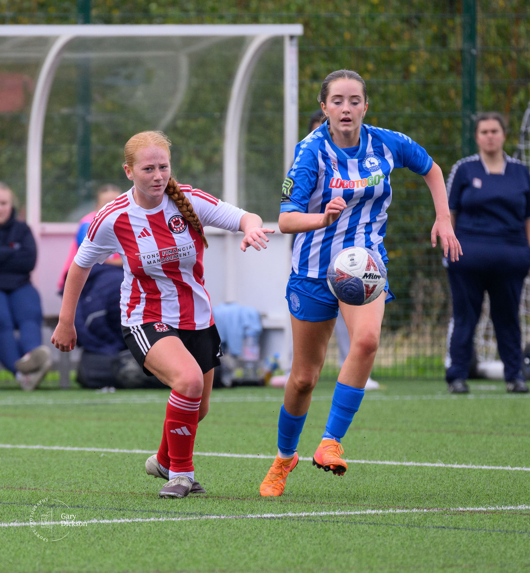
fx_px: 12580
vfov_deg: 2.6
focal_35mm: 698
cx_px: 159
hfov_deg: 2.4
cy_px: 346
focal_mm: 340
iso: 1250
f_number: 5.3
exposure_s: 1/1250
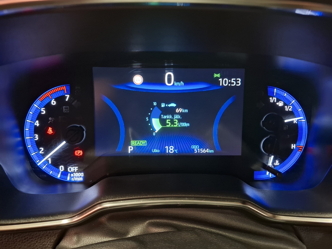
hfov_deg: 73.9
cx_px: 166
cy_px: 124
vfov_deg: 58.9
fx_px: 221
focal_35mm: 23
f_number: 1.8
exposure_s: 1/25
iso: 800
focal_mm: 5.54
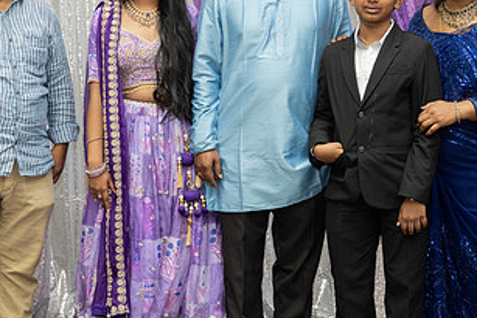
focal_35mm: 91
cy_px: 153
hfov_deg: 22.2
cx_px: 148
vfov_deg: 15.0
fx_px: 1206
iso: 1000
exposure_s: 1/160
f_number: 3.5
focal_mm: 48
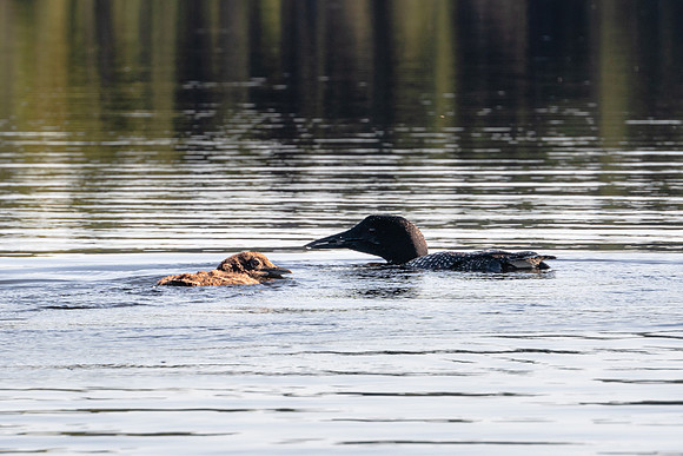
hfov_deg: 4.9
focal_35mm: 421
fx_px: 7981
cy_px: 268
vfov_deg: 3.3
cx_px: 243
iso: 400
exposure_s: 1/250
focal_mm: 210
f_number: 13
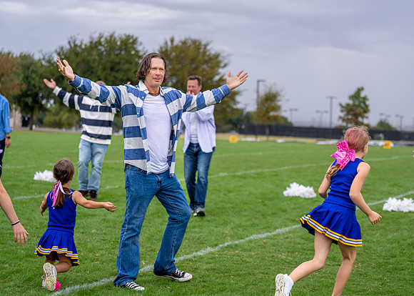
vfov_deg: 18.0
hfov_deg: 25.0
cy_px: 140
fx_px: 931
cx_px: 238
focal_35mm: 79
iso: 500
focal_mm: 70
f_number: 2.8
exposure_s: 1/1600
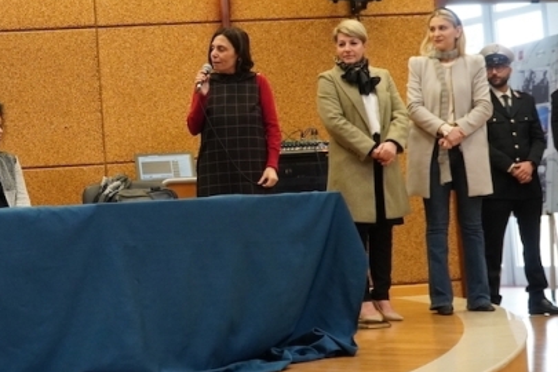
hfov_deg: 25.5
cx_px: 50
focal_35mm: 77
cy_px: 80
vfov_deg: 17.6
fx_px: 1193
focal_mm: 26
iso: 2000
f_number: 4
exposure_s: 1/125
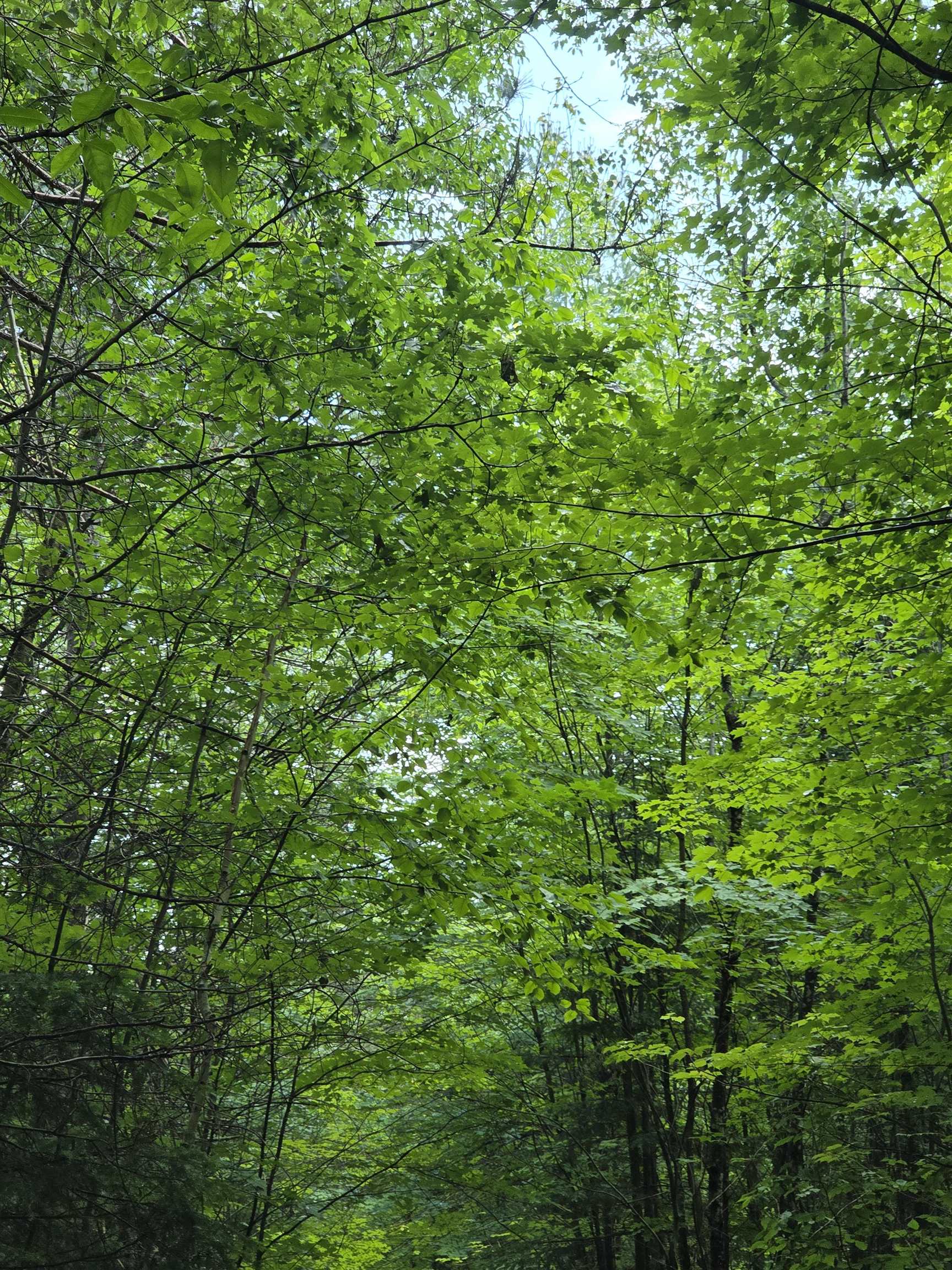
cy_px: 635
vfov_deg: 28.2
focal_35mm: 69
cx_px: 476
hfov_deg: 21.3
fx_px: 2530
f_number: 2.4
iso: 40
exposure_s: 1/120
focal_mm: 7
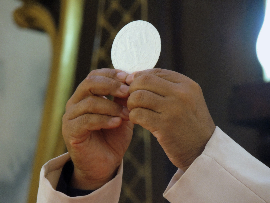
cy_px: 102
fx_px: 3666
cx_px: 135
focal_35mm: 470
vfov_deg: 3.2
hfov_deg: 4.2
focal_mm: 83.8
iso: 800
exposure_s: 1/20
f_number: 4.9
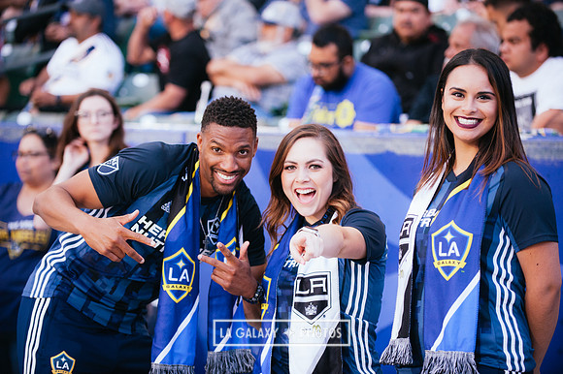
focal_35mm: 125
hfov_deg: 16.4
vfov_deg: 11.0
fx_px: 1954
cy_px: 187
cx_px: 282
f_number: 2.8
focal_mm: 125
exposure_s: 1/500
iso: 1600
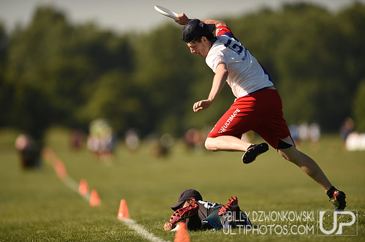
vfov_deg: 3.4
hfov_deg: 5.2
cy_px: 121
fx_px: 4050
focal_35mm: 400
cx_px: 182
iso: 100
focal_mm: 400
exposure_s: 1/2000
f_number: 3.2
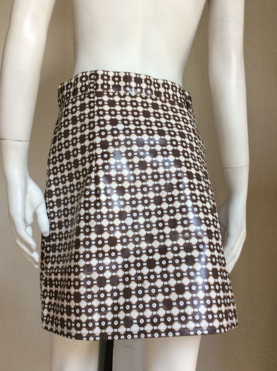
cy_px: 186
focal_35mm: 32
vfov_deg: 56.9
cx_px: 138
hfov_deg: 44.1
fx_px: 342
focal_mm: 3.3
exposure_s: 1/25
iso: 80
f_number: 2.4
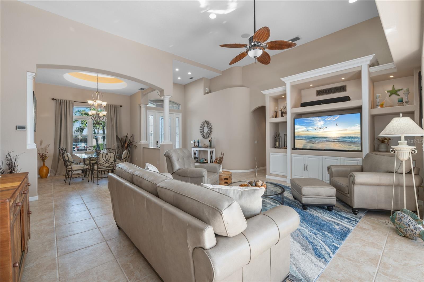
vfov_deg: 75.4
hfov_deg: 98.6
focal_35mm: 16
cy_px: 141
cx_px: 212
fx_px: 182
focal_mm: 15.5
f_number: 7.1
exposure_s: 1/13
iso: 400
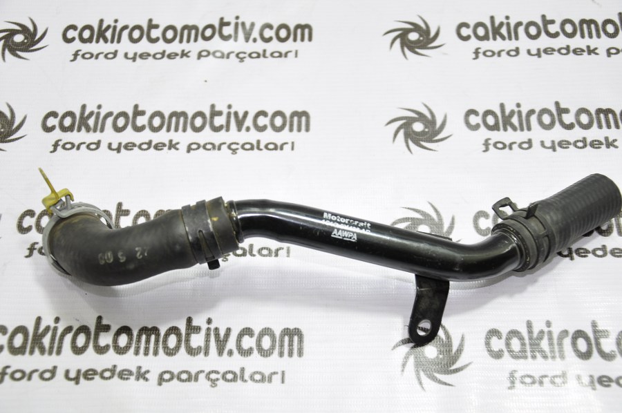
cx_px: 311
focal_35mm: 51
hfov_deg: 38.9
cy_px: 206
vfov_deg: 26.4
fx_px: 880
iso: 200
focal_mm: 34
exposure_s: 1/15
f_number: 4.2
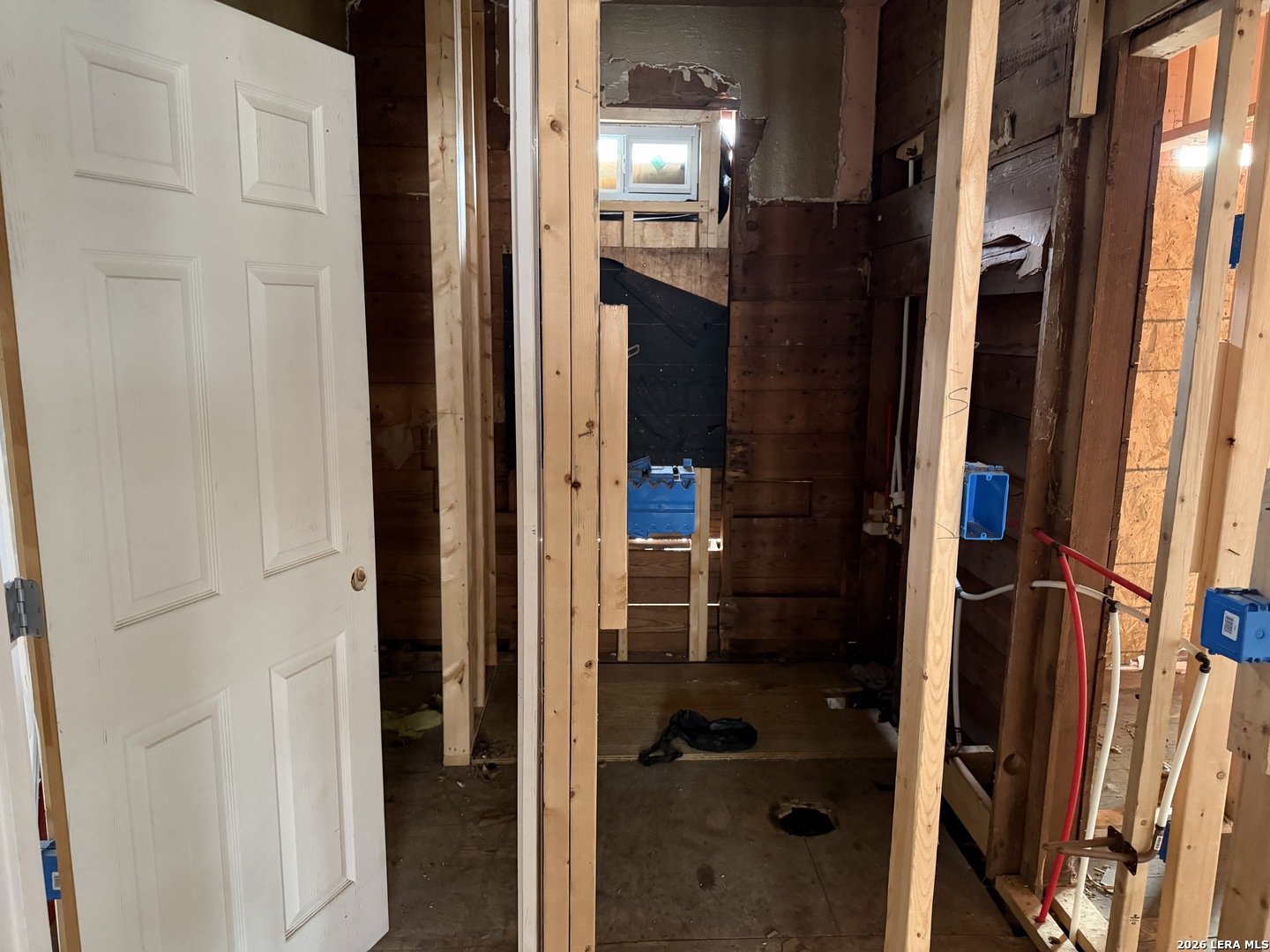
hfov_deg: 71.6
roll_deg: -0.5
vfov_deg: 56.8
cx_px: 635
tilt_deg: -10.5
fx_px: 881
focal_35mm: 24
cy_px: 476
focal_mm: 6.76
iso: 1000
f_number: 1.78
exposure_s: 1/34
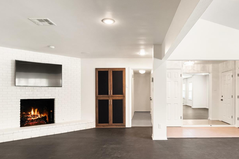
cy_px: 93
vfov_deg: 47.7
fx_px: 179
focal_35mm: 27
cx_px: 143
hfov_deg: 66.8
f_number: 9
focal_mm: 16
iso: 800
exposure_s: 1/1.25
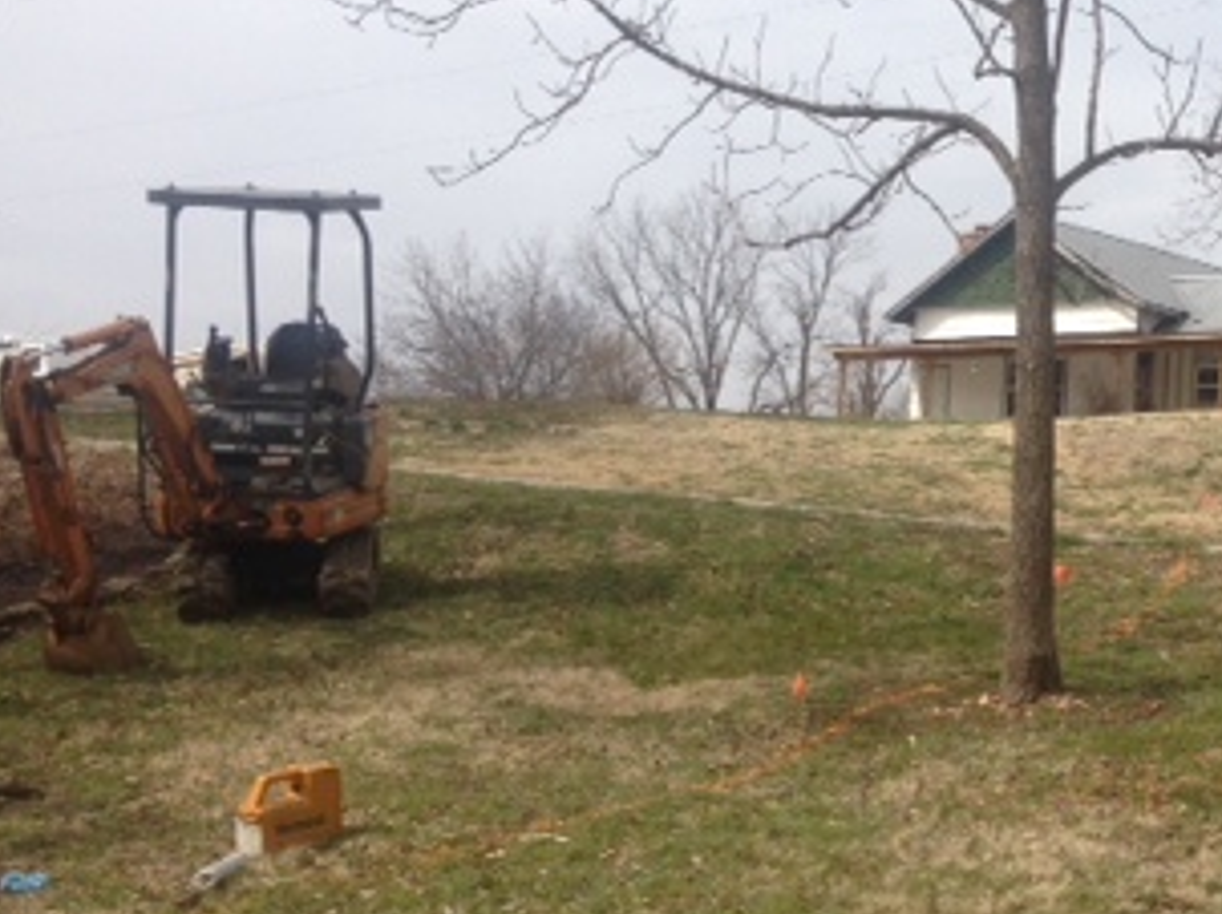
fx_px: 2469
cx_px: 1121
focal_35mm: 70
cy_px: 615
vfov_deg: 20.9
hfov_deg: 26.8
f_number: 2.4
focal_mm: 4.12
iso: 50
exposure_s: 1/2008
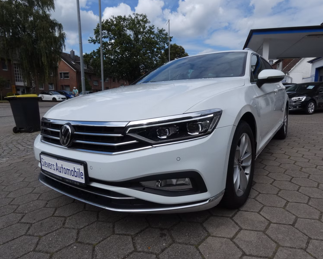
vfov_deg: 65.5
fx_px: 201
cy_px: 129
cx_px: 173
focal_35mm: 21
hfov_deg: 77.5
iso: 80
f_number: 4.5
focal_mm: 3.6
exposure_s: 1/1000
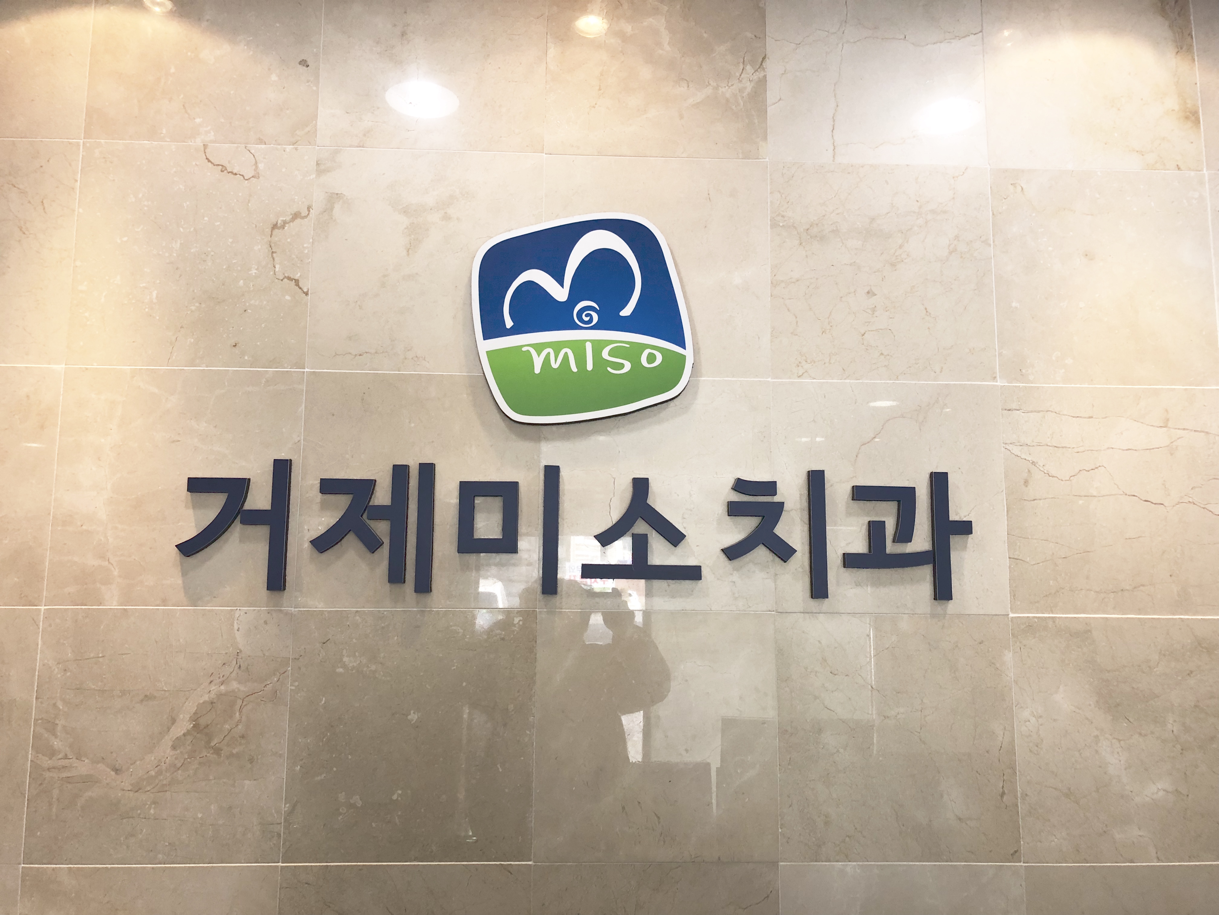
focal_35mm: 28
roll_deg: -1.1
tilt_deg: +7.9
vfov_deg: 49.7
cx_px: 610
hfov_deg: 63.4
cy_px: 458
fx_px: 986
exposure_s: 1/30
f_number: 1.8
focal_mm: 3.99
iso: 40
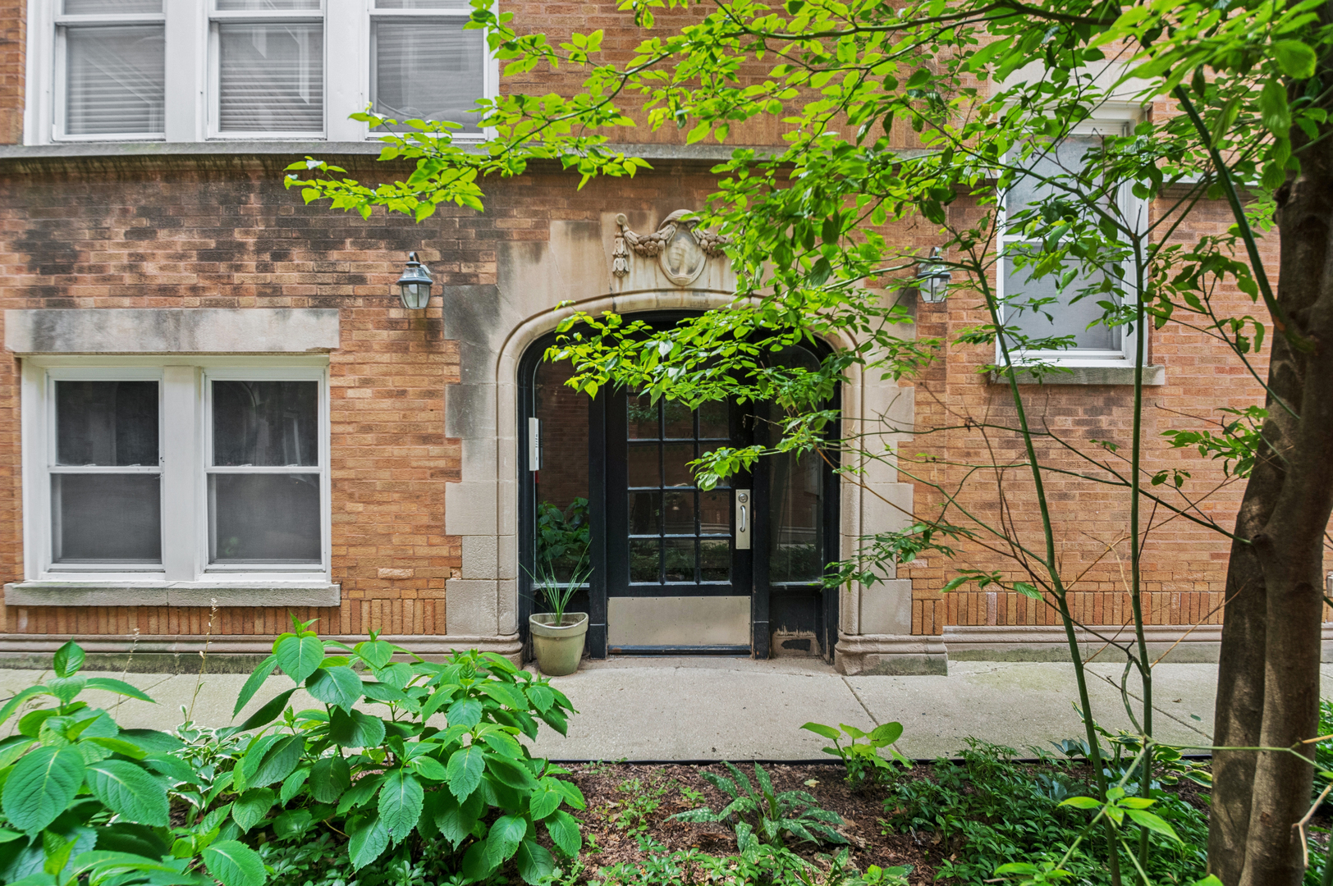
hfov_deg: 90.0
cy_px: 443
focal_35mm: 18
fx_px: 666
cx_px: 666
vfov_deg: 67.3
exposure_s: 1/30
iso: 400
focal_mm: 11.9
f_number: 8
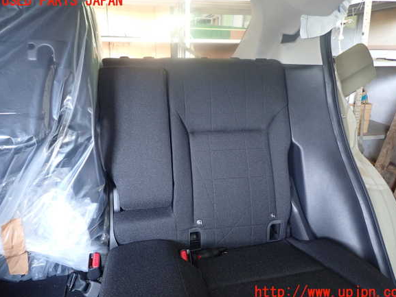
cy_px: 147
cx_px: 204
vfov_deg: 53.1
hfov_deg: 67.3
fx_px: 297
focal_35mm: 26
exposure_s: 1/30
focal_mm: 4.5
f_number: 2
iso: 250
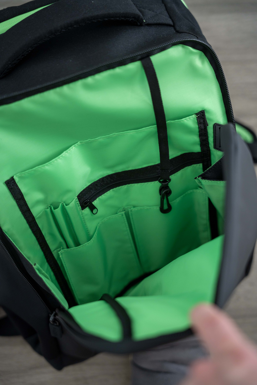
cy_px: 192
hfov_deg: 26.5
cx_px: 128
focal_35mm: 51
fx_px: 545
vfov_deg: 39.0
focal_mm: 50.9
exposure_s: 1/100
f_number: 2.8
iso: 400
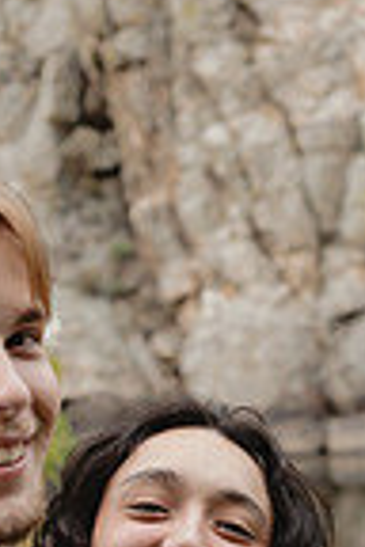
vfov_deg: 18.5
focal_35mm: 109
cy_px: 460
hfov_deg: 12.5
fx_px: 1658
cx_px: 297
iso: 800
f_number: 3.2
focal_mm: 35
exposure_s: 1/250
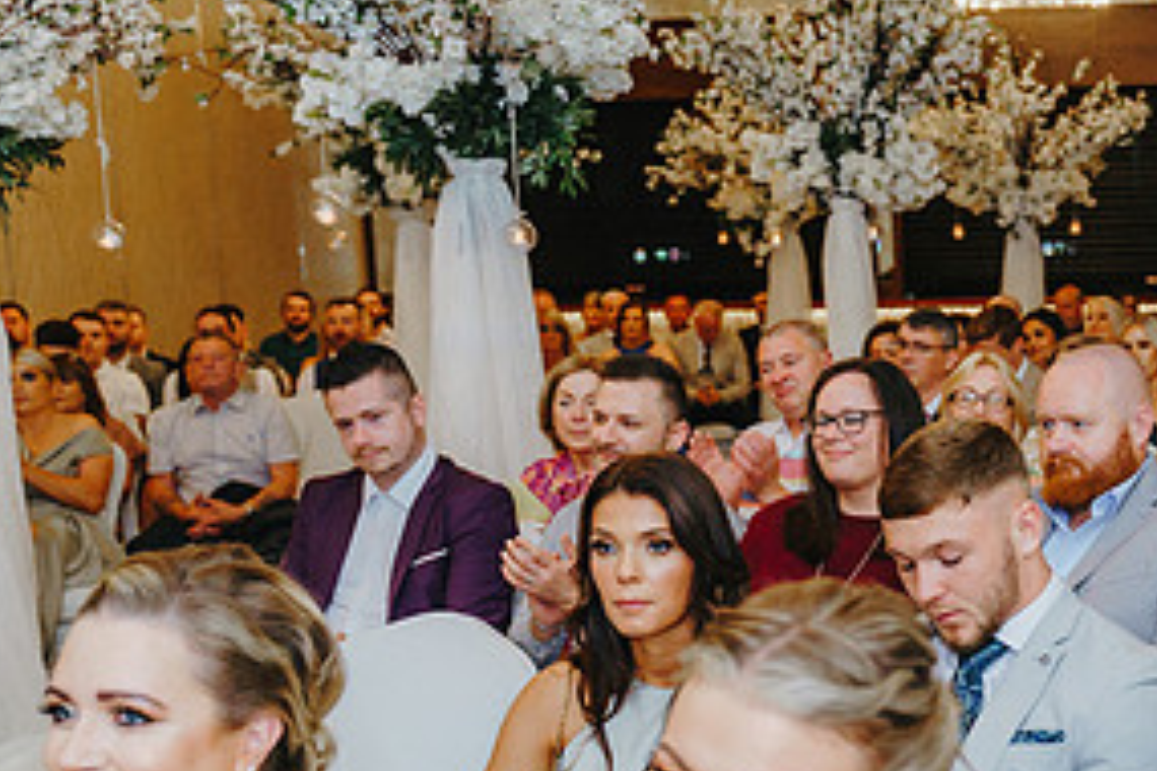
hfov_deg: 29.7
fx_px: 2025
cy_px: 571
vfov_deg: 21.4
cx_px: 1169
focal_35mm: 63
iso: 1600
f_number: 3.2
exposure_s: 1/250
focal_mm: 28
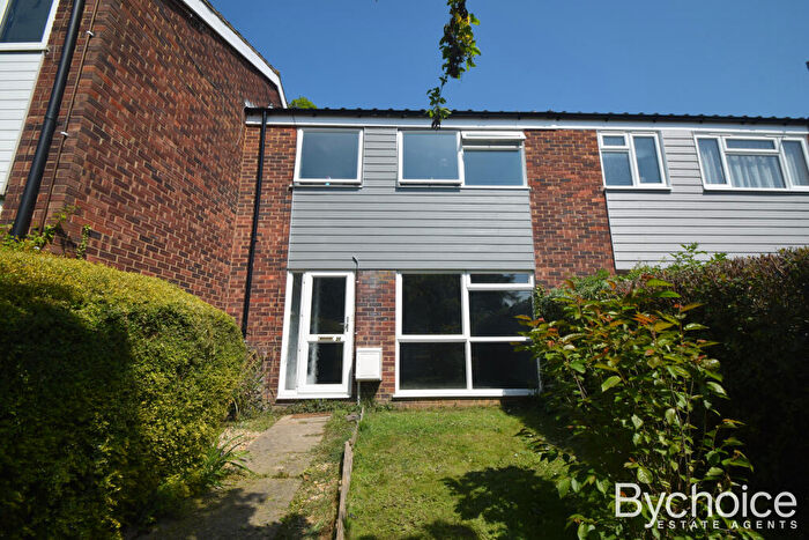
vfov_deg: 77.4
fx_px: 337
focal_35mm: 15
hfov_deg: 100.4
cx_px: 404
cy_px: 270
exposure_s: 1/320
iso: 200
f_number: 9
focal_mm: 10
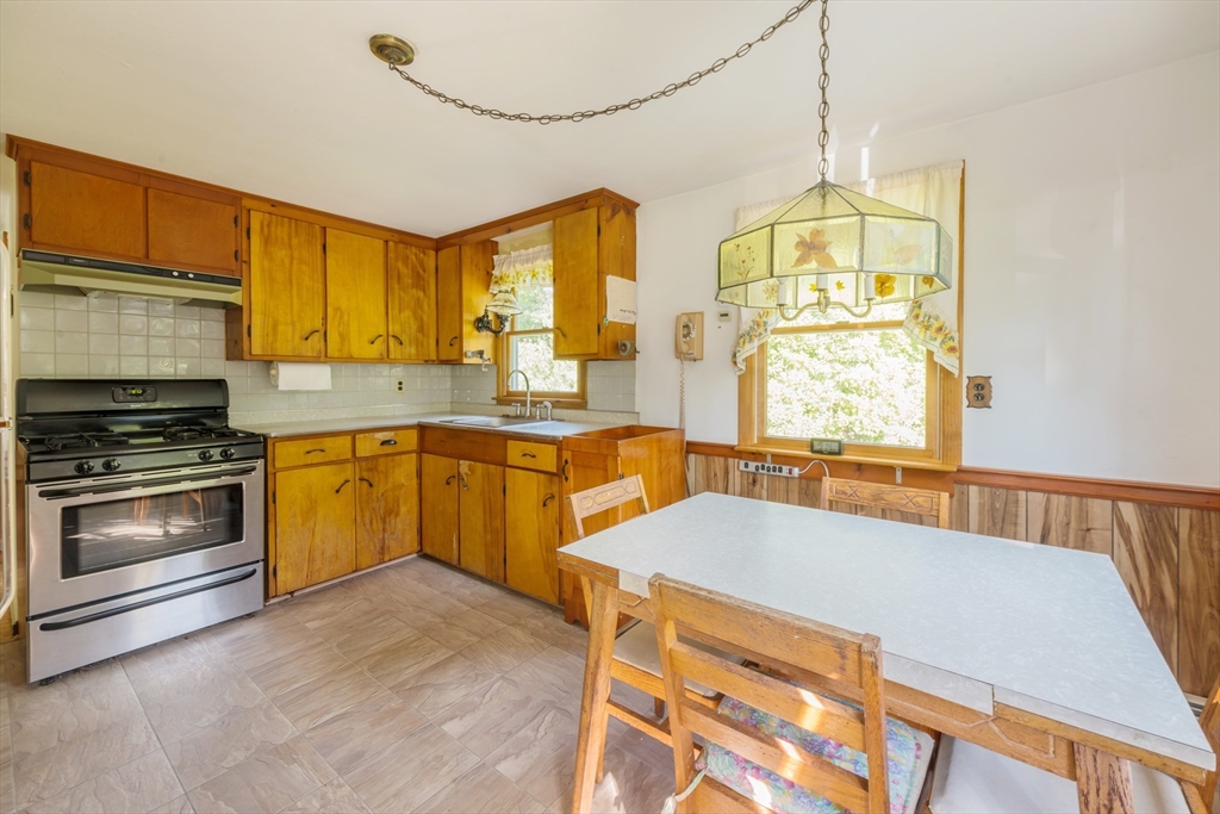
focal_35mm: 14
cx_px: 610
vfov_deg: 81.2
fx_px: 474
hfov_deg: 104.2
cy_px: 407
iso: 100
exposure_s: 1
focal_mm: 14
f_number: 13
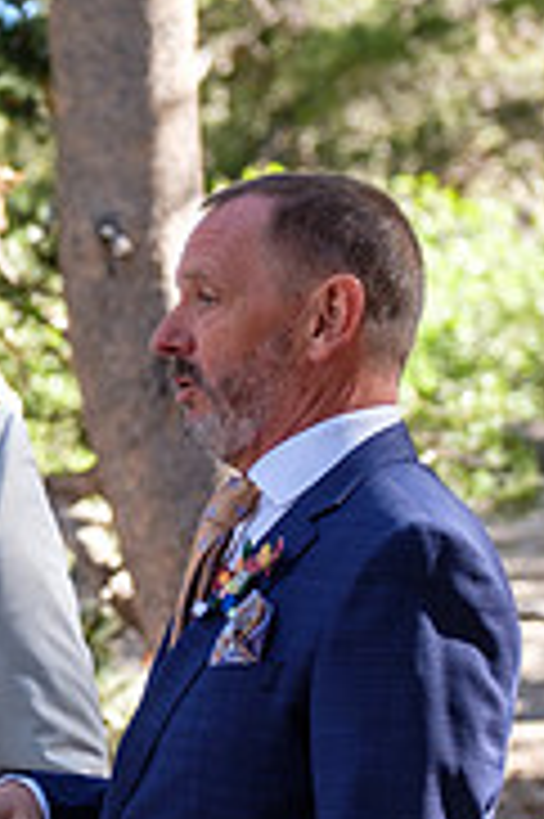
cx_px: -247
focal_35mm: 249
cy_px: 385
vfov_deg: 8.3
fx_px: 5654
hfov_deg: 5.5
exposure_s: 1/240
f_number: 2.8
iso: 200
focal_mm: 52
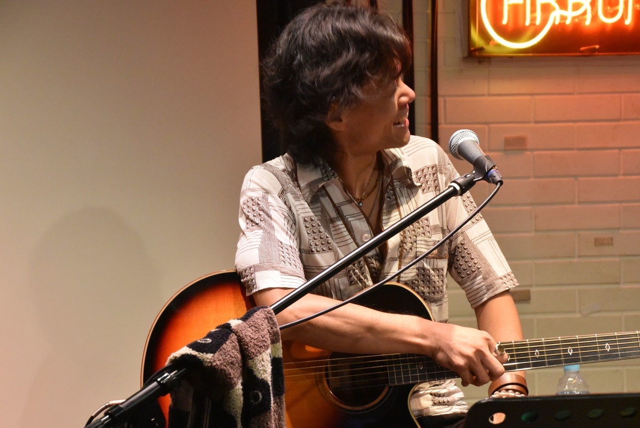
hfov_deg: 19.4
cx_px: 320
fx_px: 1868
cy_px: 214
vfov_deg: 13.1
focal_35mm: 105
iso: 4000
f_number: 5.3
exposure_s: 1/60
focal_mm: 70
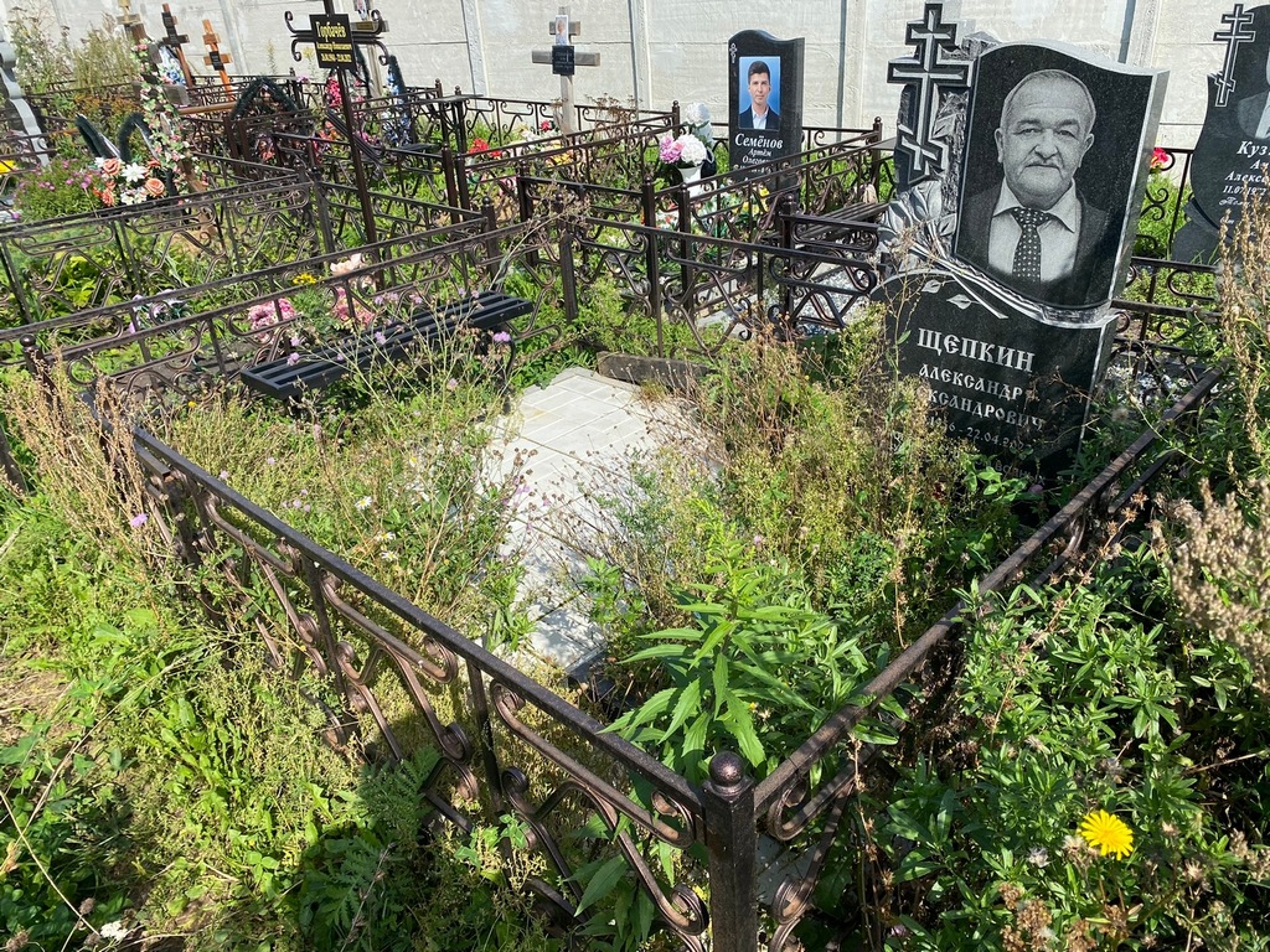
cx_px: 635
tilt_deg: -27.3
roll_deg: +4.0
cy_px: 476
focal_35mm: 26
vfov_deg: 53.1
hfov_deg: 67.3
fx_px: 954
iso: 32
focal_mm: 4.25
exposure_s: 1/1898
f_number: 1.8
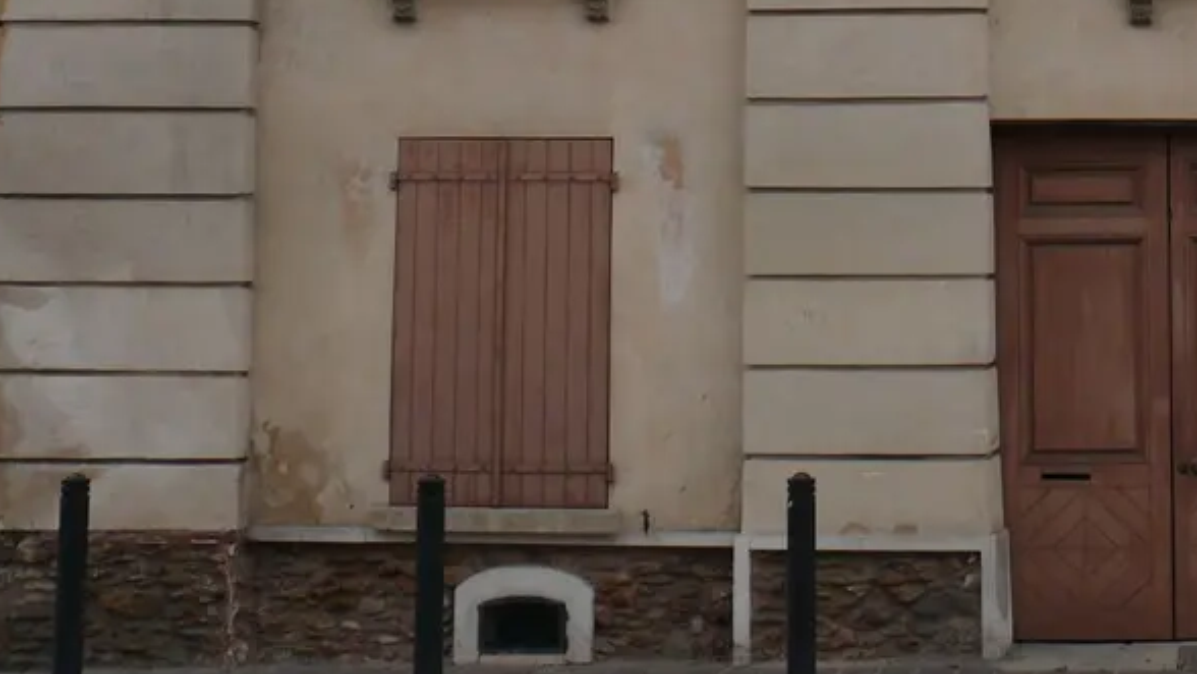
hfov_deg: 24.2
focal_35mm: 83
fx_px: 2635
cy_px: -216
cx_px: 1258
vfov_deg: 14.0
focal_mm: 7.4
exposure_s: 1/250
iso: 100
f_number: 4.5
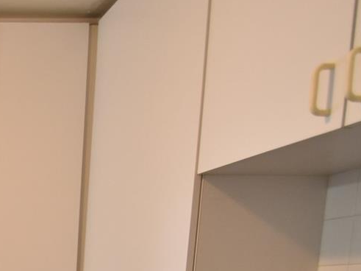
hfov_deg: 29.8
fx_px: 490
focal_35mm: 47
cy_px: 366
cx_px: -138
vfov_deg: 25.8
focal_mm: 10
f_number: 3.5
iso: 800
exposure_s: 1/45
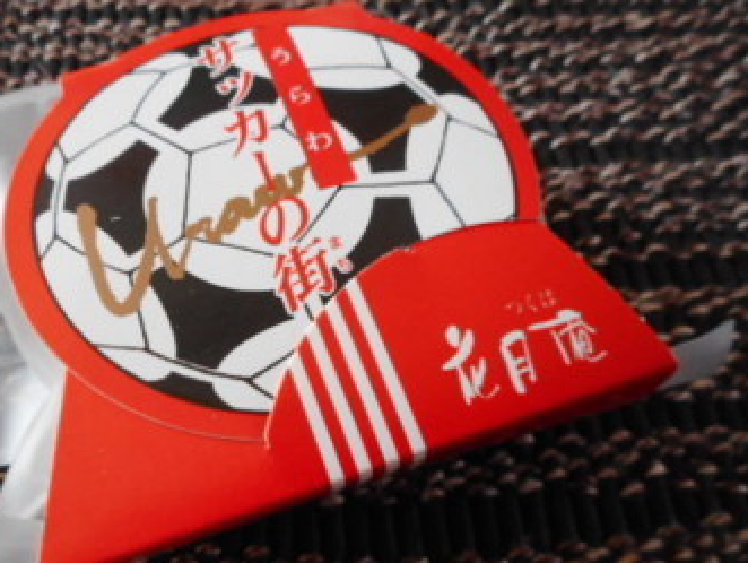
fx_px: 735
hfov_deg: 53.0
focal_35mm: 34
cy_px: 310
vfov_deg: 41.8
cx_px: 260
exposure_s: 1/13
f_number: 3.7
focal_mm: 4.5
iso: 400
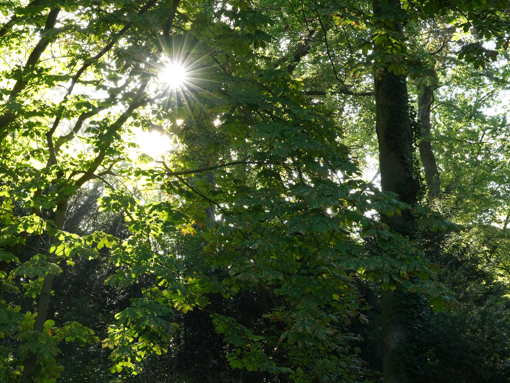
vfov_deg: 21.6
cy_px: 241
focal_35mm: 68
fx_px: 1002
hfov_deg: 28.3
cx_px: 163
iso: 500
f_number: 9
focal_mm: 35
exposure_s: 1/30
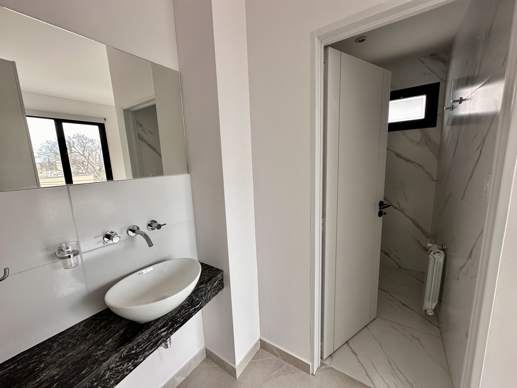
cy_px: 194
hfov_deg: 102.1
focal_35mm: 14
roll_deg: +2.9
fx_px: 209
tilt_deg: -9.3
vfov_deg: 85.7
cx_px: 258
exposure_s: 1/99
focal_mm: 2.22
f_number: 2.2
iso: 80
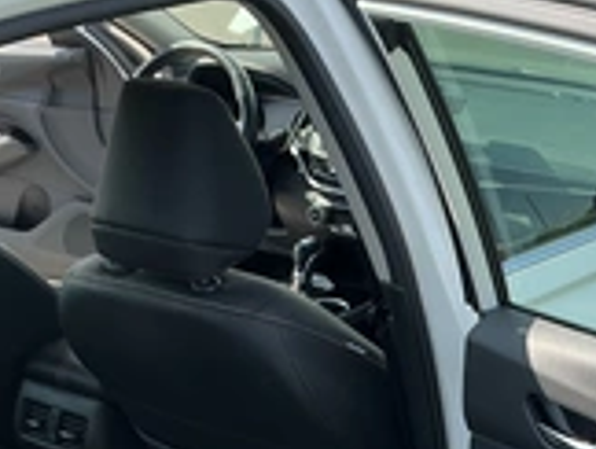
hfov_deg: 27.0
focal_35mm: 69
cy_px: 497
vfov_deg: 20.4
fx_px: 1190
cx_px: 556
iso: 25
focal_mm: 3
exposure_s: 1/428
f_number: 1.8
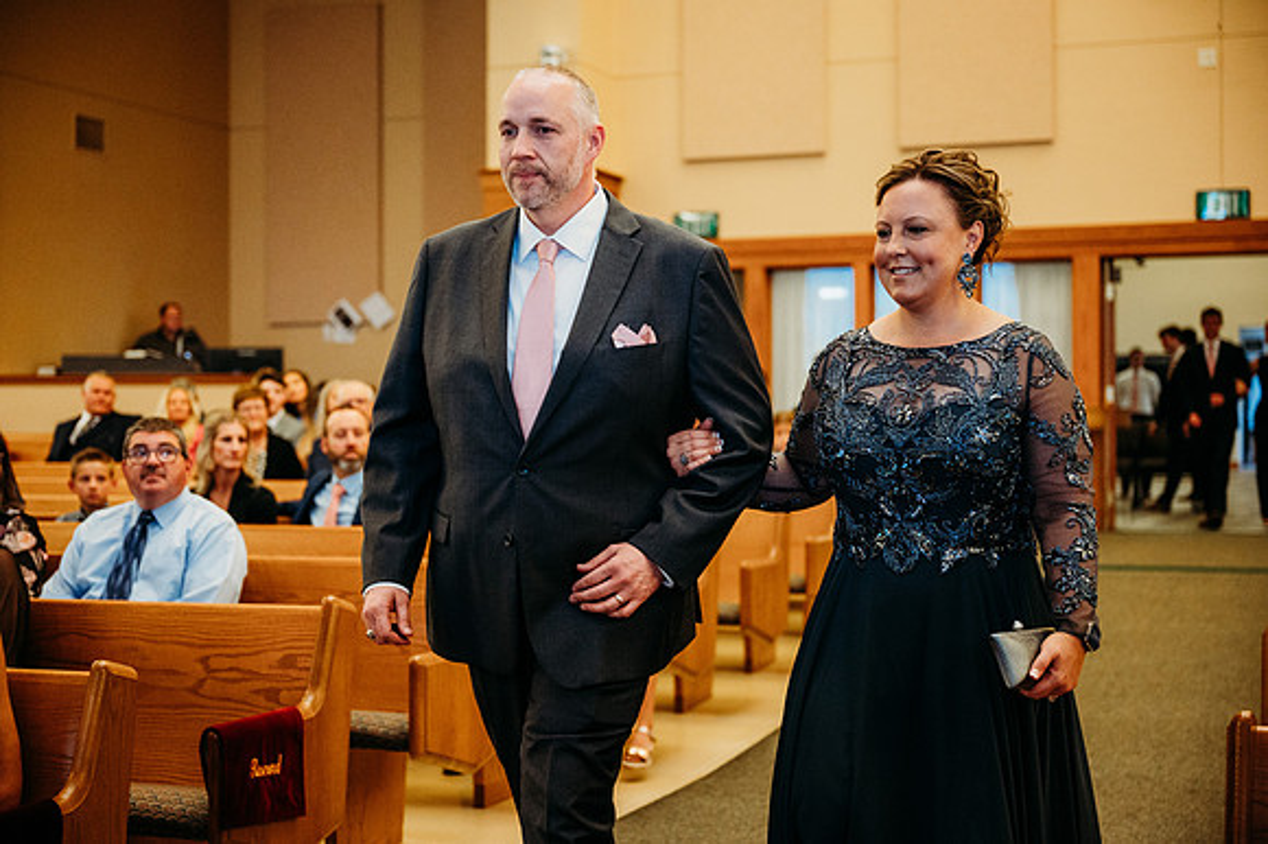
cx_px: 634
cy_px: 422
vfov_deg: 24.6
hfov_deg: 36.3
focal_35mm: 55
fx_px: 1936
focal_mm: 55
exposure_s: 1/250
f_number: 2.8
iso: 2000
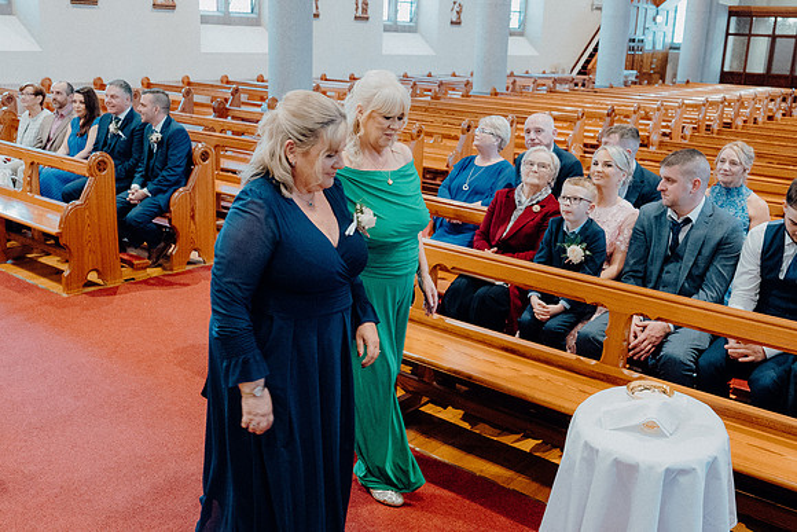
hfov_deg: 53.1
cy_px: 266
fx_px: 797
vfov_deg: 36.9
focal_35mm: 36
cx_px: 398
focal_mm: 24
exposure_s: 1/160
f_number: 3.5
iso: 5000
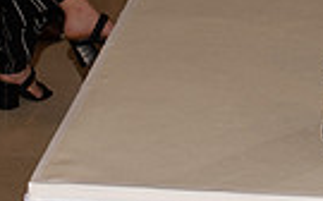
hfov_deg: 7.9
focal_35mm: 265
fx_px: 2330
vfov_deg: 4.8
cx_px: 331
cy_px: -313
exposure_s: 1/250
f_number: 9
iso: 800
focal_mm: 78
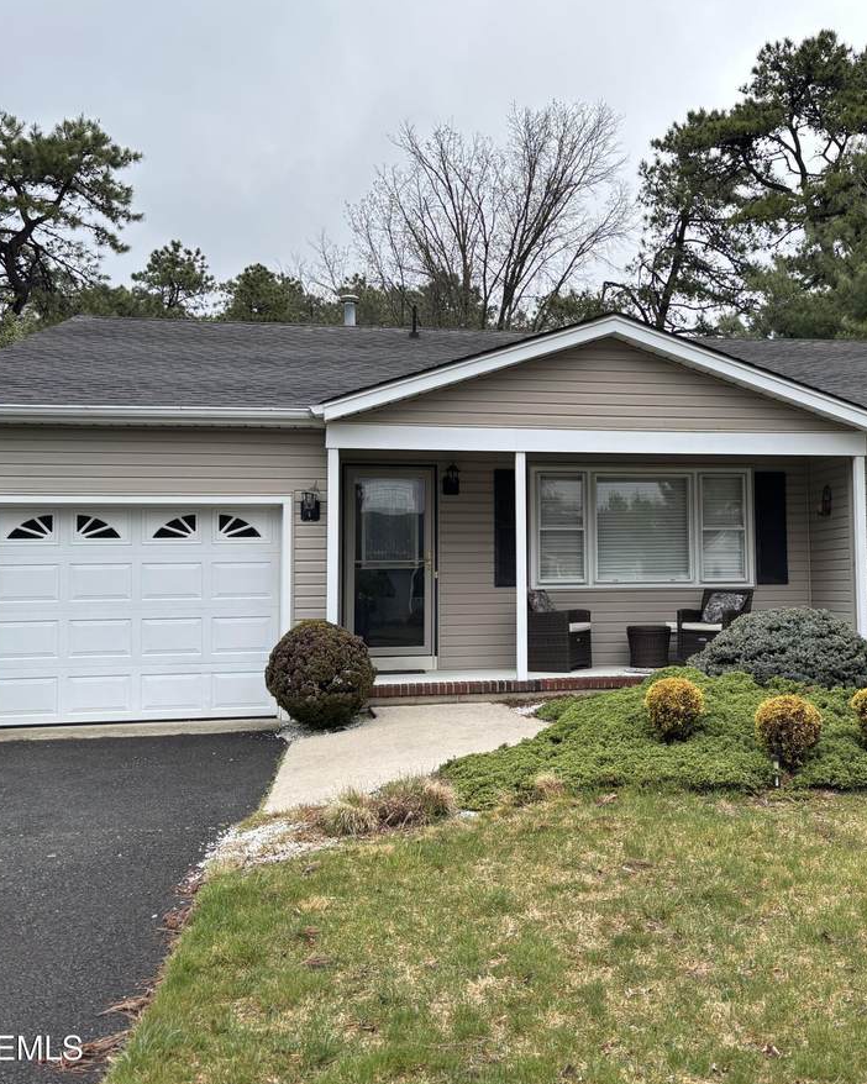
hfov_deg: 39.5
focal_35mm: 37
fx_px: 1187
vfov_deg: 49.1
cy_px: 510
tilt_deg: +3.7
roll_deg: +0.2
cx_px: 597
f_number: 1.6
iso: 50
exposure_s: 1/1695
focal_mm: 5.96
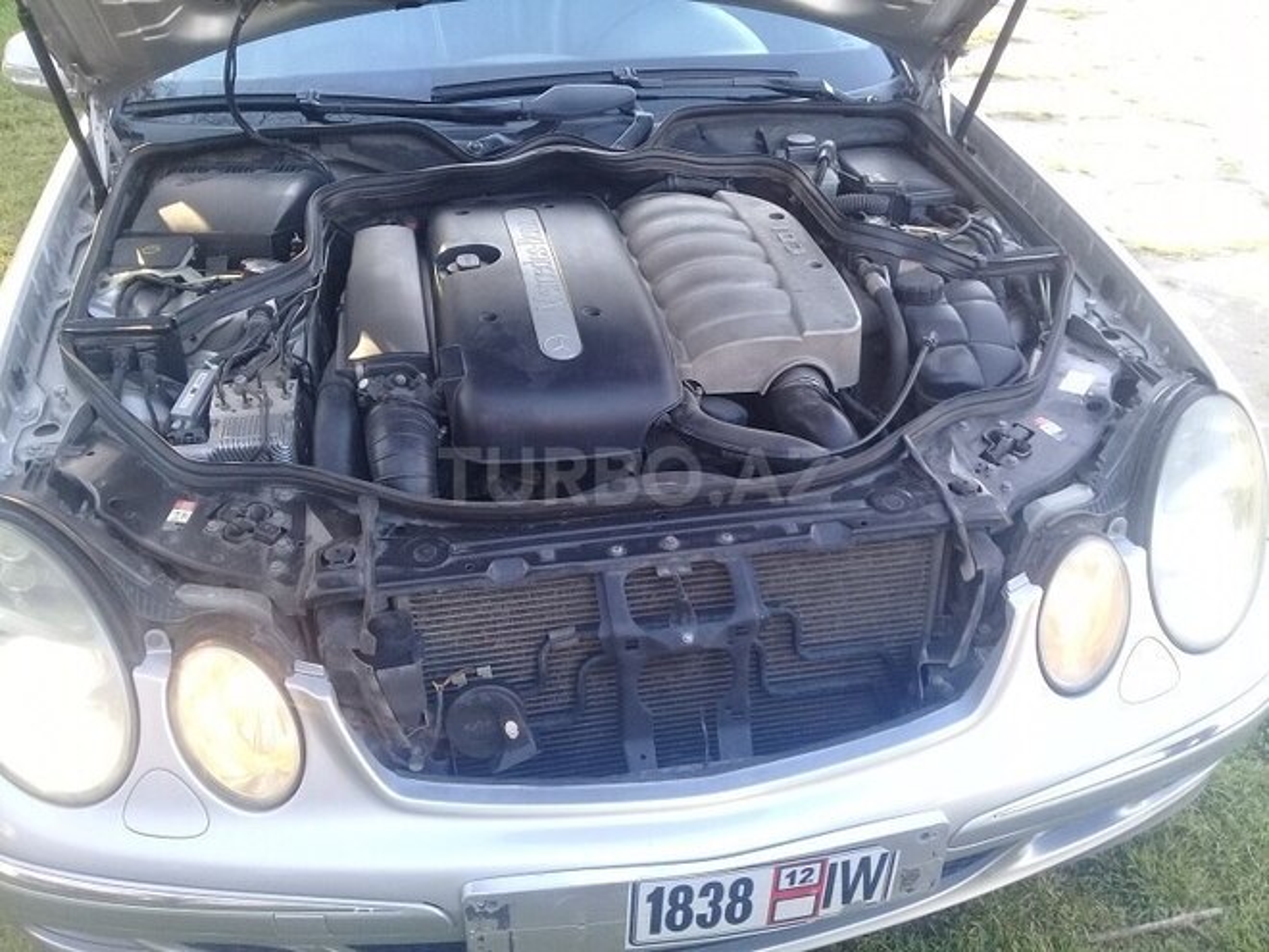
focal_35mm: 31
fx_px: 1136
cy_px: 476
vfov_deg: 45.4
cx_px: 634
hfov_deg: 58.4
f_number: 2.2
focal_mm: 3.3
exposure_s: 1/50
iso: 64
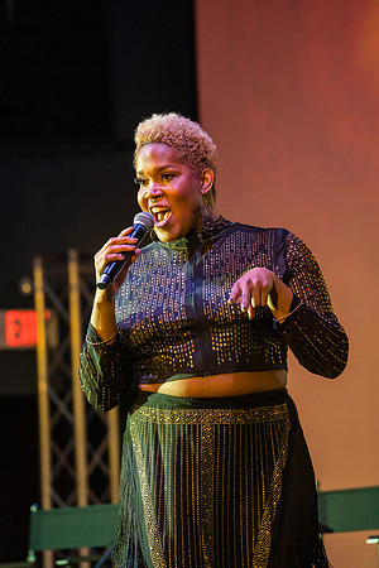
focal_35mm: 174
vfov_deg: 11.8
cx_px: 190
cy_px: 284
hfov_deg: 7.9
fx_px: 2748
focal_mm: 174
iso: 2000
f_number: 4
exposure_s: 1/250
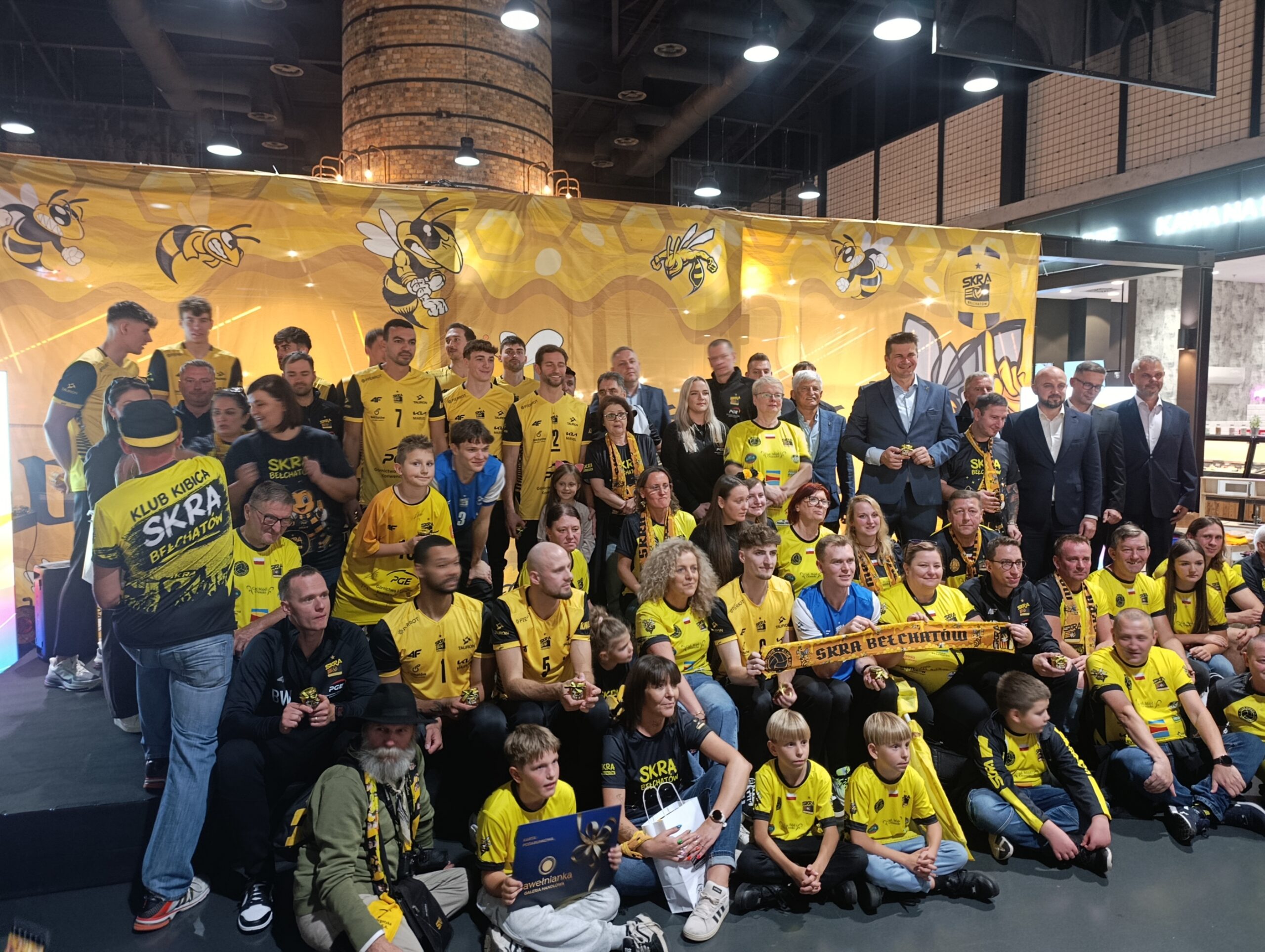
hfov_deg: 73.8
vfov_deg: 59.0
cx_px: 632
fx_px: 842
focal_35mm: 23
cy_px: 476
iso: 1215
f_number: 1.65
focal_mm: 6.11
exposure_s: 1/33.3
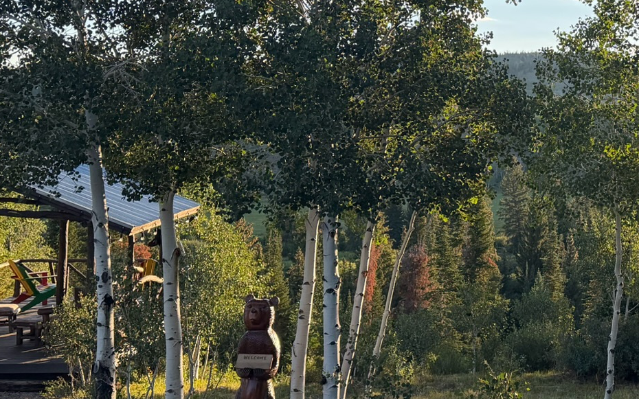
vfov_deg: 23.0
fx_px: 975
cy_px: 116
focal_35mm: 56
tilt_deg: +1.9
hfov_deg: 34.6
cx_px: 553
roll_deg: -0.6
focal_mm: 6.76
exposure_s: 1/1727
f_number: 1.78
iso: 100
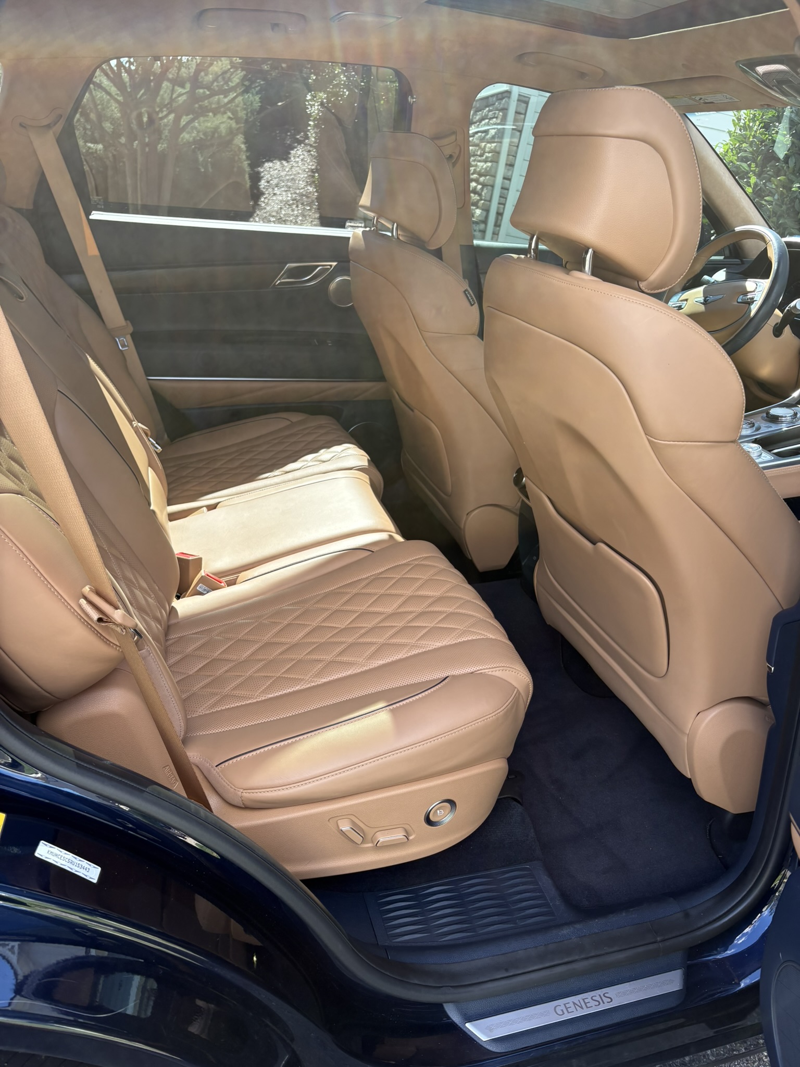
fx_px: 801
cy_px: 534
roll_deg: -12.3
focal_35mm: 26
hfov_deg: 53.1
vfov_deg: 67.3
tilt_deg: -21.0
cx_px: 400
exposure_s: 1/348
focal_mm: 5.96
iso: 64
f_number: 1.6
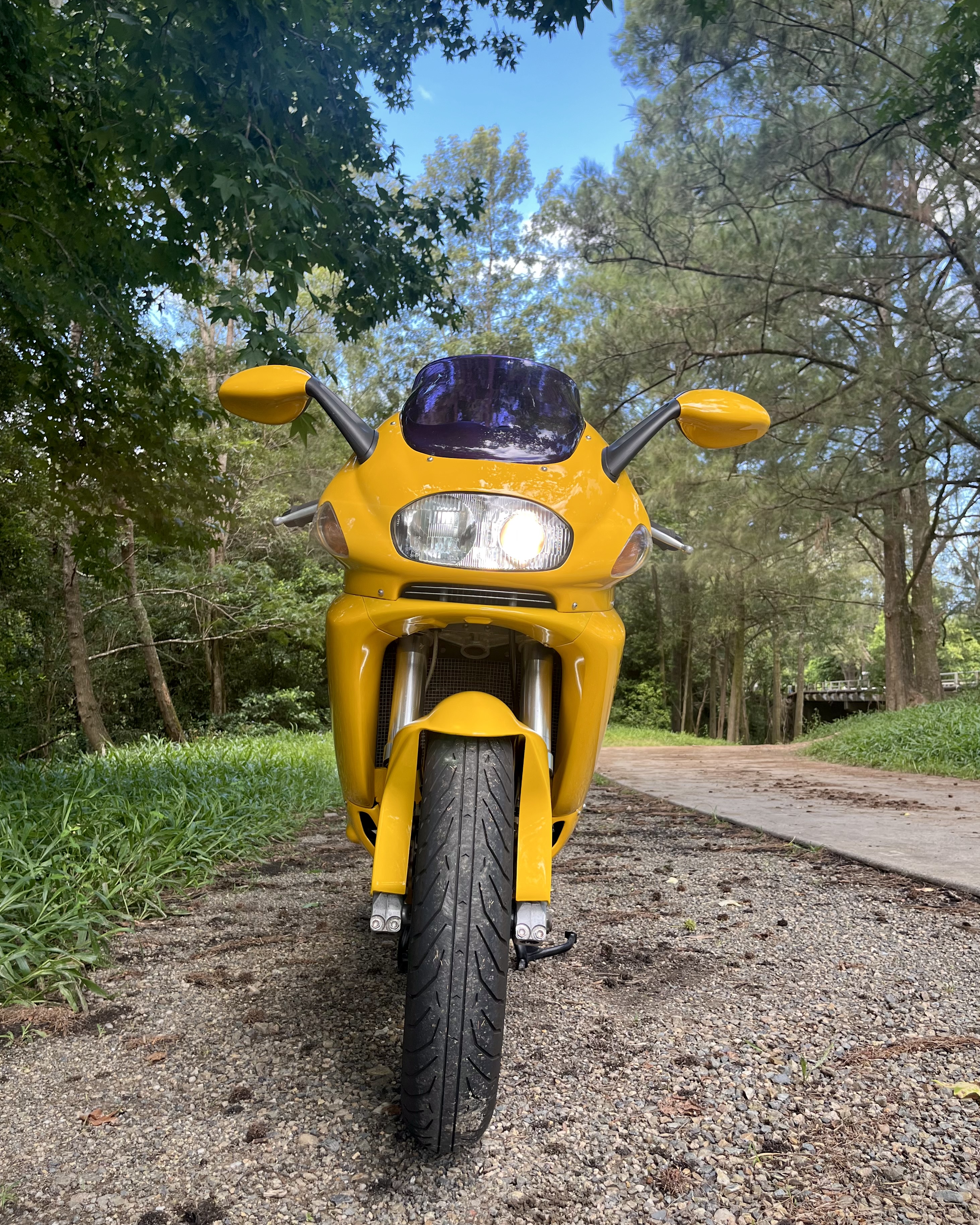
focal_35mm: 28
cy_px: 637
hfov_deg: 51.5
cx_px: 480
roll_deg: +0.7
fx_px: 1015
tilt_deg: +4.4
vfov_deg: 62.2
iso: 40
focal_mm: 5.1
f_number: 1.6
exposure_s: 1/164
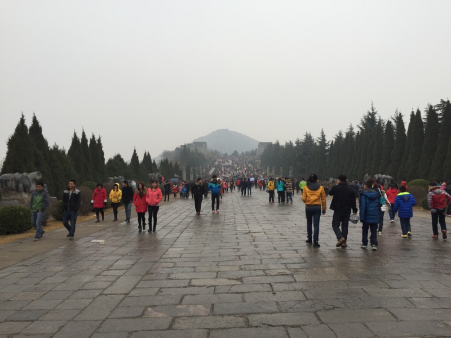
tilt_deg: +6.8
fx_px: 378
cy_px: 169
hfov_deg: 61.7
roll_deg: -0.9
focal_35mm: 29
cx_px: 226
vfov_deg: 48.2
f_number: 2.2
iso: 32
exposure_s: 1/412
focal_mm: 4.15
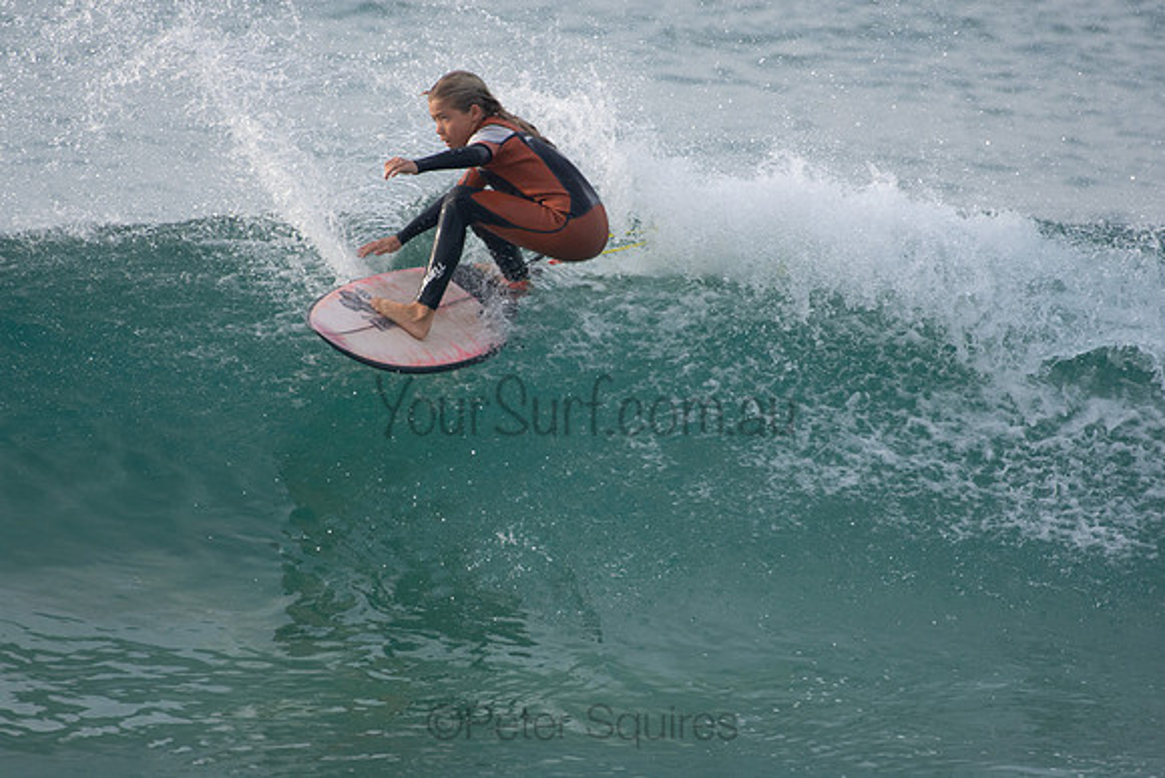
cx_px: 582
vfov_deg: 1.8
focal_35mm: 750
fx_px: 24275
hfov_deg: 2.7
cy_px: 389
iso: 720
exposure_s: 1/2000
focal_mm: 500
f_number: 5.6
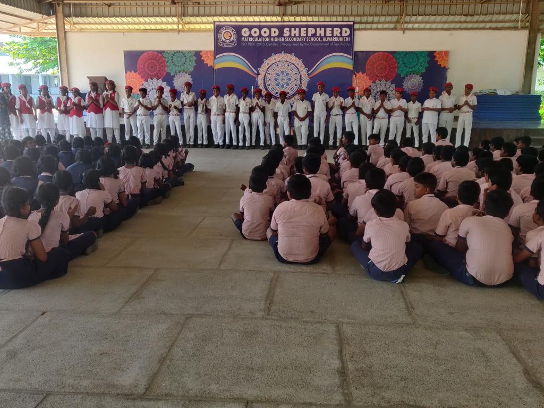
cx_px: 272
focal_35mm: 25
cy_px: 204
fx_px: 393
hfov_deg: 69.4
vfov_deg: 54.9
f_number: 1.7
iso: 250
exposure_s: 1/50
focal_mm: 4.25
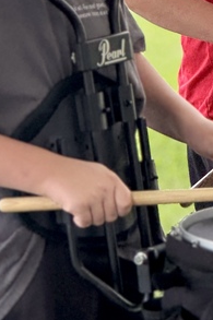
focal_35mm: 280
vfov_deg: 7.3
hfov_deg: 4.9
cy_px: 29
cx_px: 251
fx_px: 2488
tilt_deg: -5.5
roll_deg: +2.9
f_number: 2.8
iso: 40
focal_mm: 9
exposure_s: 1/99
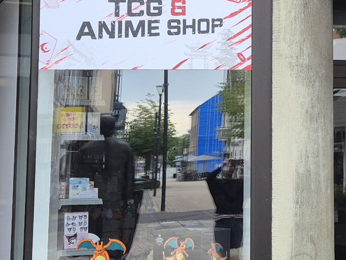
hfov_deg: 20.2
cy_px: 37
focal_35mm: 95
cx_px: 314
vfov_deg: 15.4
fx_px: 949
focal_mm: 5.4
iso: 50
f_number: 1.8
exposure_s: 1/182
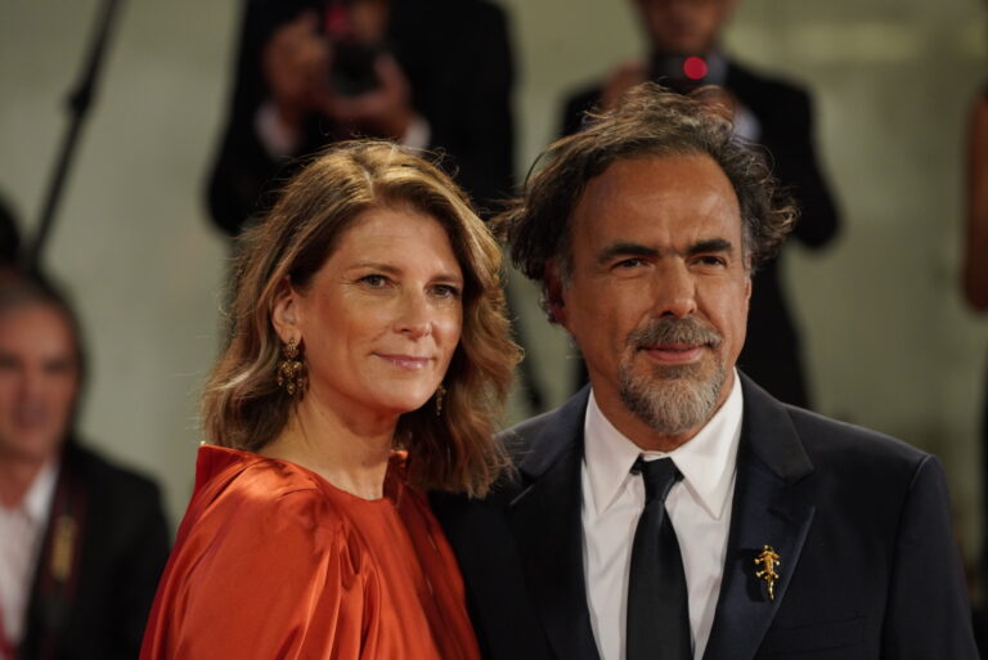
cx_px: 494
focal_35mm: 262
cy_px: 330
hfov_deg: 7.9
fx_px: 7194
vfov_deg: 5.3
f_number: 5.6
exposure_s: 1/250
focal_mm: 262
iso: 2500
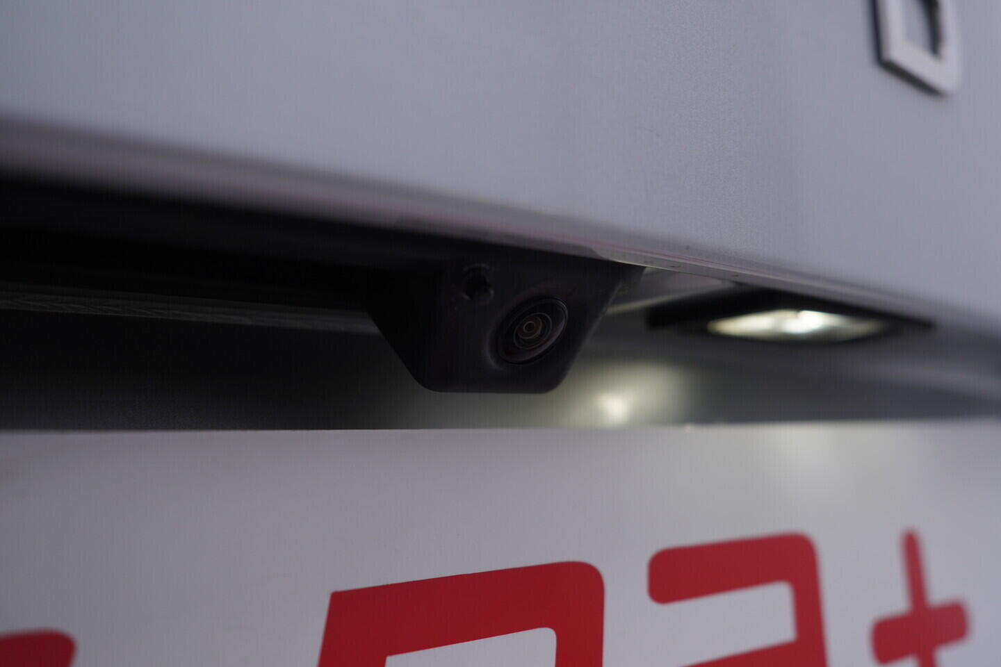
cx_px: 500
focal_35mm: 36
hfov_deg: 53.1
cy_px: 334
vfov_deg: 36.9
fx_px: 1001
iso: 125
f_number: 4
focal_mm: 24
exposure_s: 1/80
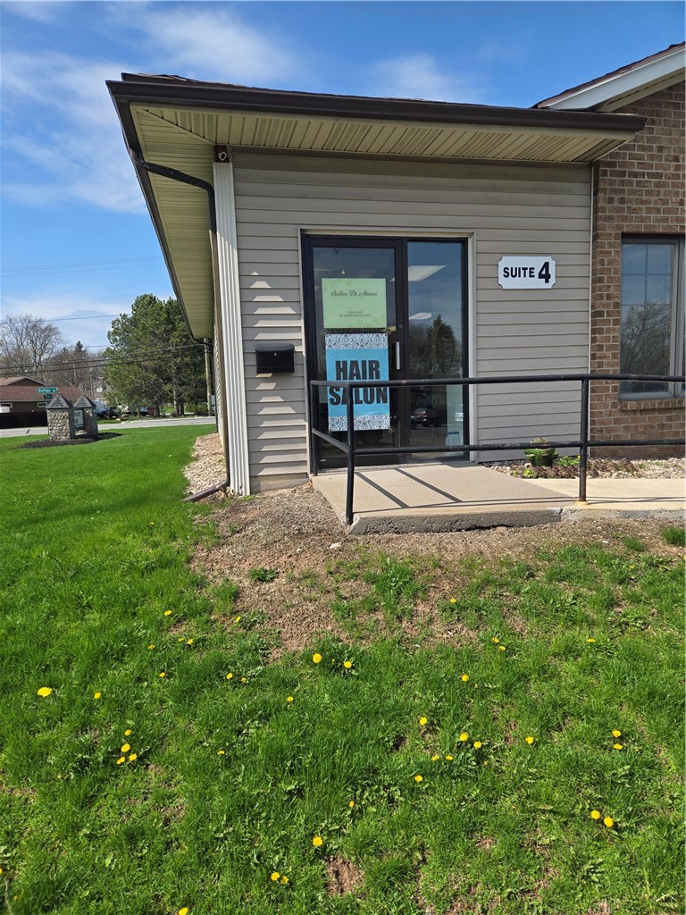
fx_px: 608
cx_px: 343
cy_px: 458
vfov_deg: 73.9
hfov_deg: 58.9
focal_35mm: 23
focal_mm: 5.4
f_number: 1.8
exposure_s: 1/2921
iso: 40
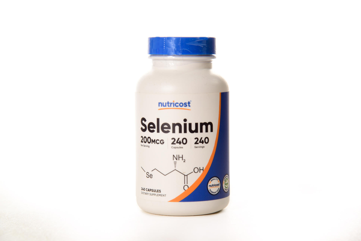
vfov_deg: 11.4
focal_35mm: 120
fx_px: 1204
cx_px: 180
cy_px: 120
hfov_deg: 17.1
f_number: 6.3
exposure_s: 1/125
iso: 200
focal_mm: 120
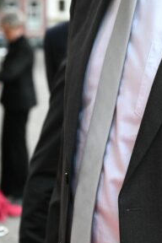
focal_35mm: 128
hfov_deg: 10.7
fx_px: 864
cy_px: 81
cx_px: 127
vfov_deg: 16.0
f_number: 3.2
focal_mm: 41
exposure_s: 1/250
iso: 2000
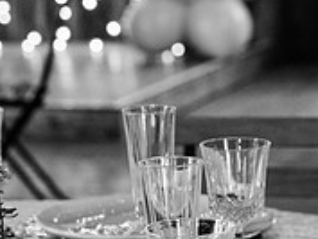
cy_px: 329
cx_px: 241
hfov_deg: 11.1
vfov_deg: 8.2
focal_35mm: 178
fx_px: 1636
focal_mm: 55
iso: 320
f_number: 4.5
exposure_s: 1/200
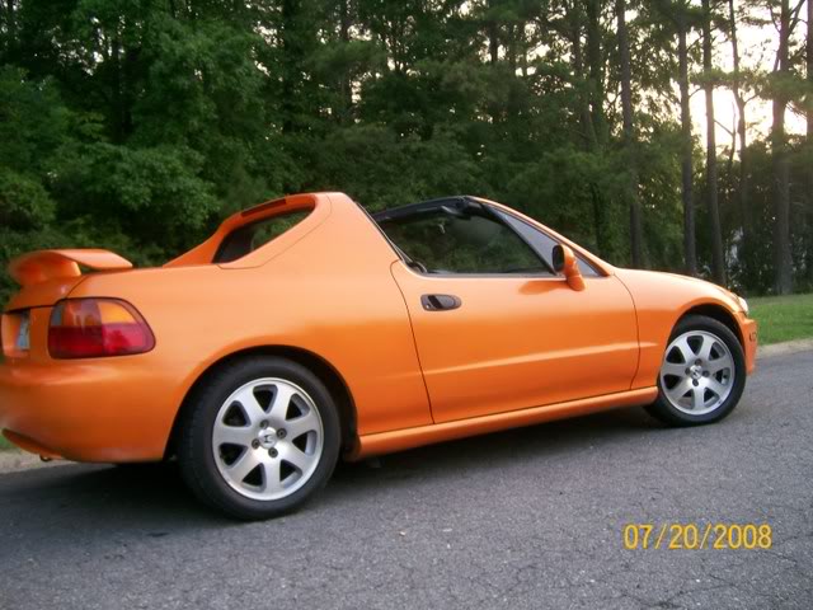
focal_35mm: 35
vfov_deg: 40.7
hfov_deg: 52.6
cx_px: 406
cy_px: 305
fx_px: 822
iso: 80
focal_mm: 5.8
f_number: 2.8
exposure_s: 1/64
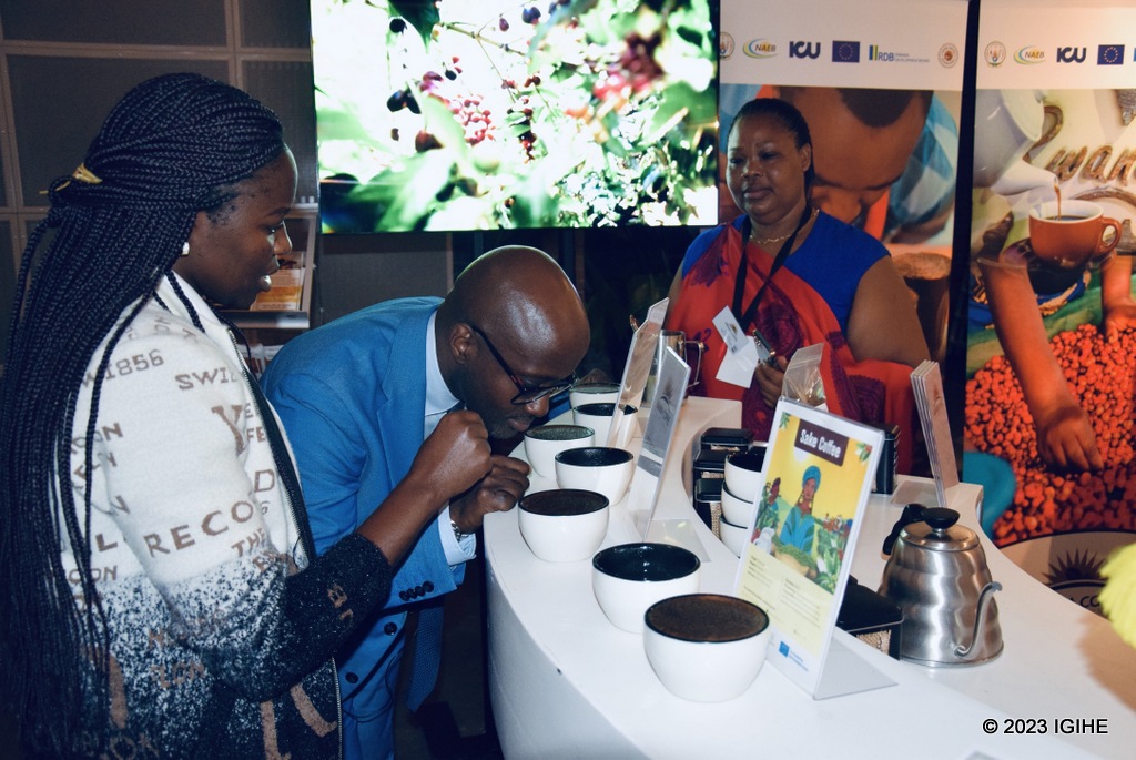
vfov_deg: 40.1
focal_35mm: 33
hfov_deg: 57.2
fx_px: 1042
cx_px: 568
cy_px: 380
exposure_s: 1/60
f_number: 3.8
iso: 2000
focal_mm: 22
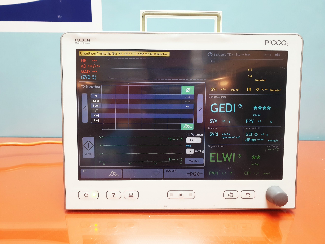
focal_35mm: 26
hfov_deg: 67.3
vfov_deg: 53.1
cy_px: 122
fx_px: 244
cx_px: 162
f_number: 2.4
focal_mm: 4.3
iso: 160
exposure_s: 1/50
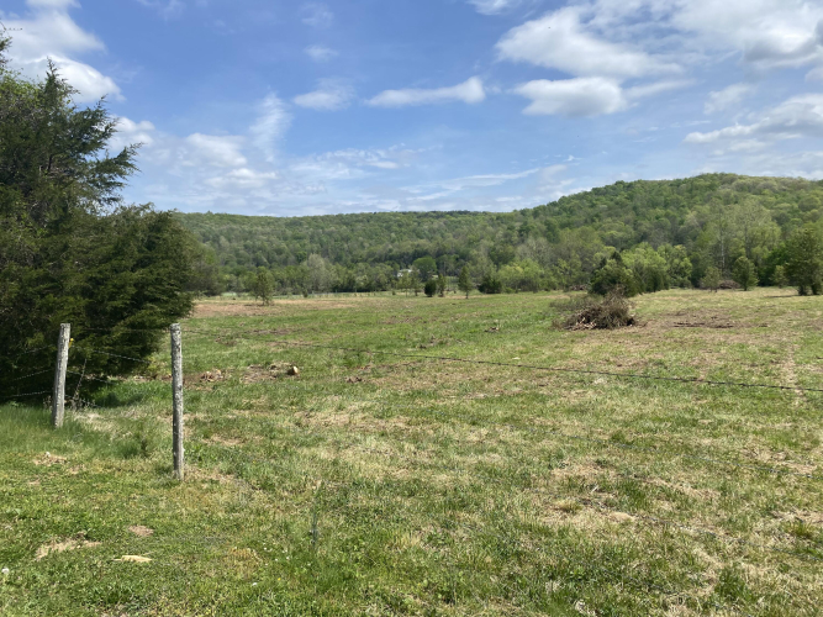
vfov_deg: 53.0
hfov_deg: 67.3
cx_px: 412
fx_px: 618
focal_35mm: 26
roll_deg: +1.6
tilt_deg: -3.9
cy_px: 308
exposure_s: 1/3846
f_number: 1.8
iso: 32
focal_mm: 4.25
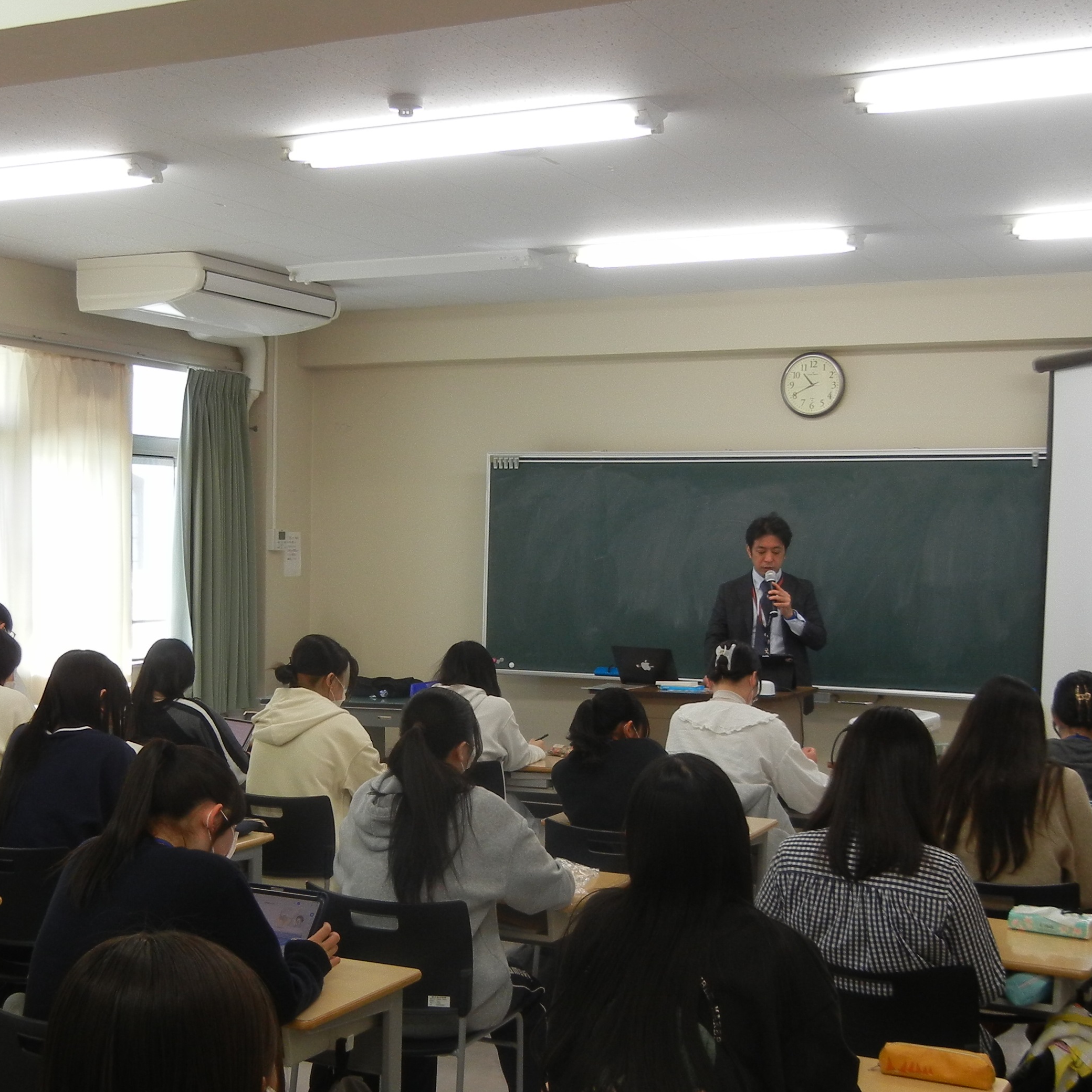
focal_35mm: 51
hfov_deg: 33.2
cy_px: 726
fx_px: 1820
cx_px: 398
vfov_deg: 33.1
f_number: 3.5
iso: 160
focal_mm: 5.4
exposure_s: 1/62.6
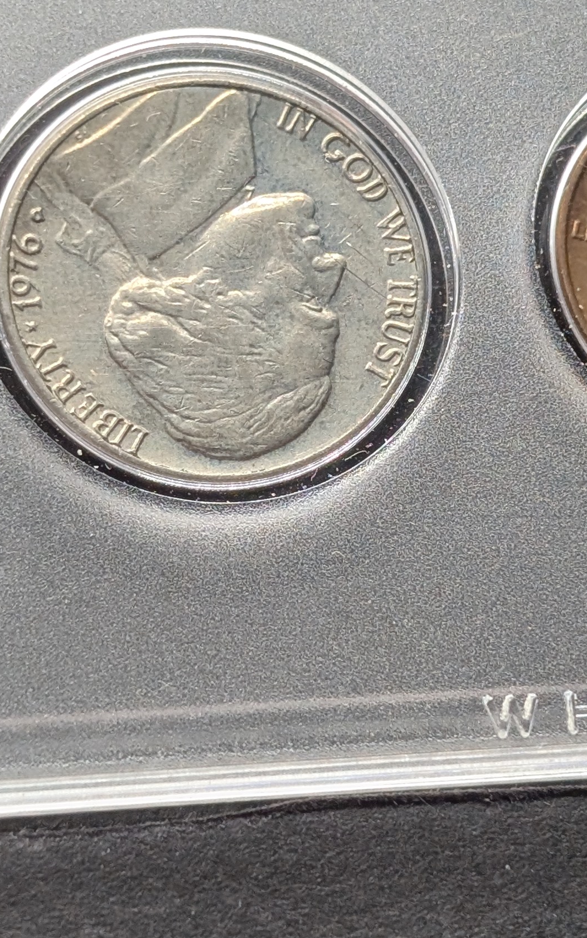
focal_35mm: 126
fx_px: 3224
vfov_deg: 16.6
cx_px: 329
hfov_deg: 10.4
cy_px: 409
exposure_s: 1/109
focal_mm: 6.9
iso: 88
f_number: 1.68
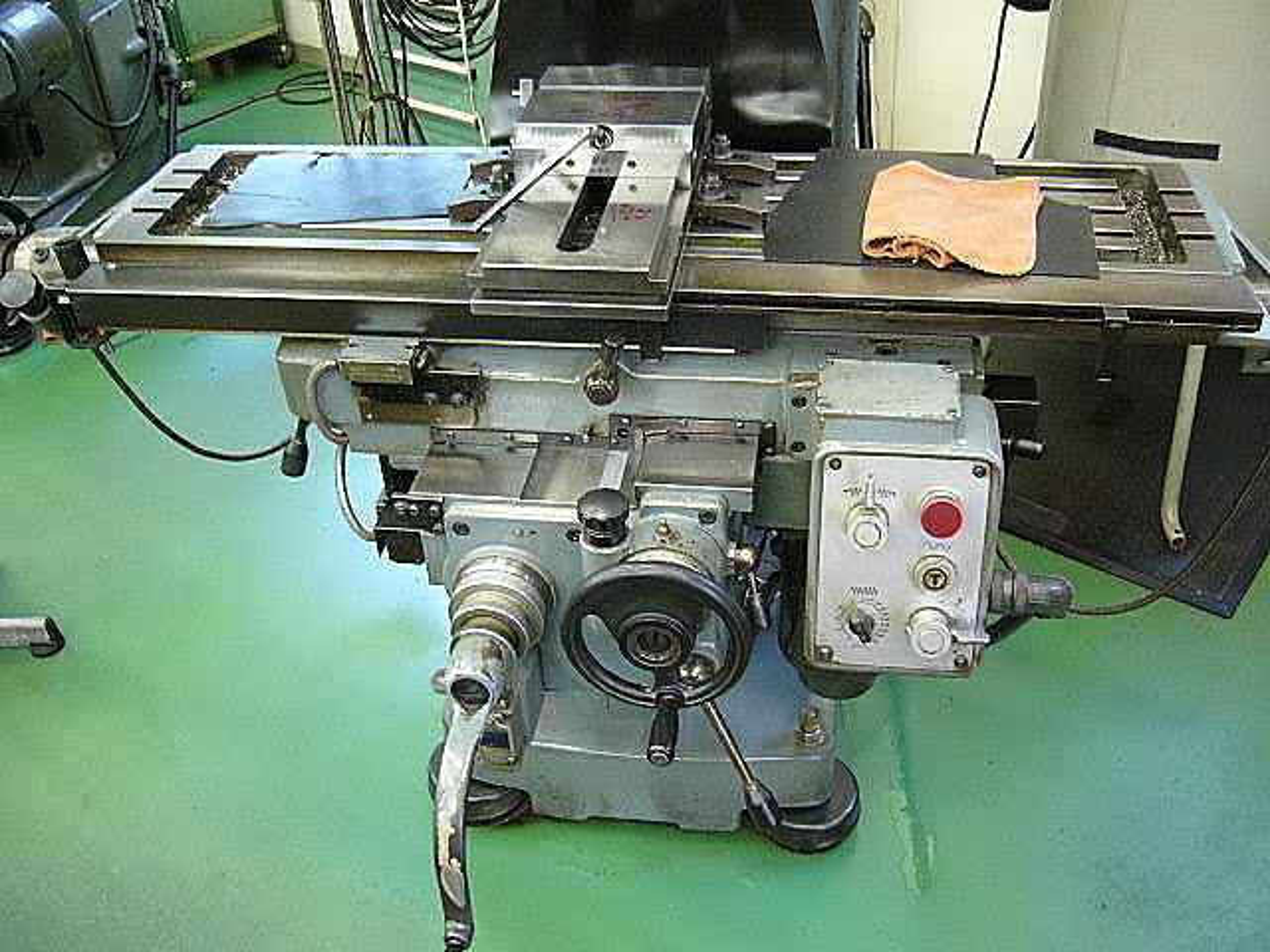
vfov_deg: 40.7
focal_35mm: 35
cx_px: 635
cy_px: 476
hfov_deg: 52.6
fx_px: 1284
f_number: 2.8
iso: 200
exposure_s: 1/10
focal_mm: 5.8
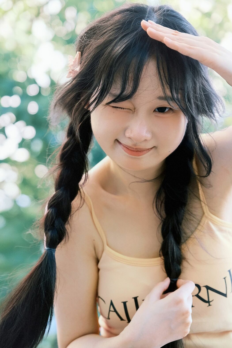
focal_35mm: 83
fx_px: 802
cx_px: 116
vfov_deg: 24.5
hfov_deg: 16.5
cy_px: 174
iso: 640
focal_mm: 55
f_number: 2.8
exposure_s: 1/250
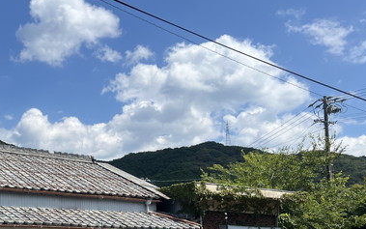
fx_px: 479
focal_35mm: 48
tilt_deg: +7.3
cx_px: 56
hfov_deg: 39.6
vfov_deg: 25.7
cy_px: 220
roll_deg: -0.2
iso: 50
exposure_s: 1/4444
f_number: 1.5
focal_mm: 5.7
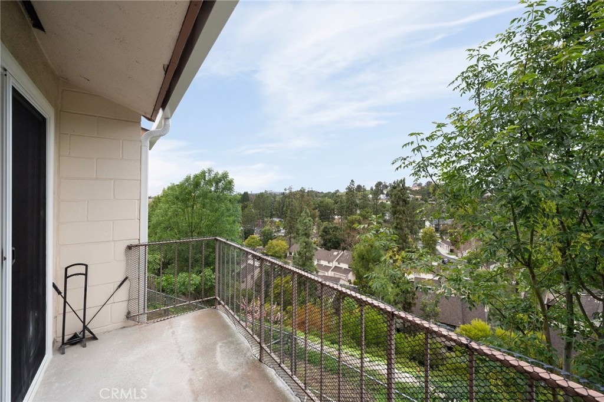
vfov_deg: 81.2
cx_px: 302
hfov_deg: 104.3
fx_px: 235
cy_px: 201
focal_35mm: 14
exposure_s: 1/100
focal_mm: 14
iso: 320
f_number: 7.1
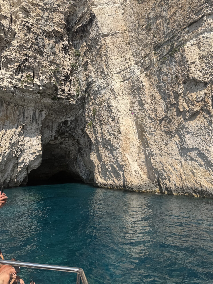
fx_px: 197
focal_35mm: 24
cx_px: 106
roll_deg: -2.3
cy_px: 142
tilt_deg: +9.4
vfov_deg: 71.6
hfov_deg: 56.8
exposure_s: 1/4975
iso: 80
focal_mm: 6.76
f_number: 1.78
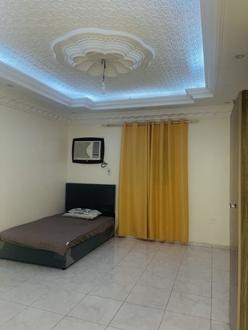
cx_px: 124
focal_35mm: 25
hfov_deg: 54.9
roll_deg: -2.5
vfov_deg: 69.4
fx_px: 239
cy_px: 165
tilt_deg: +1.2
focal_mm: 5.1
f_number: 1.6
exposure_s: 1/30
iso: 500
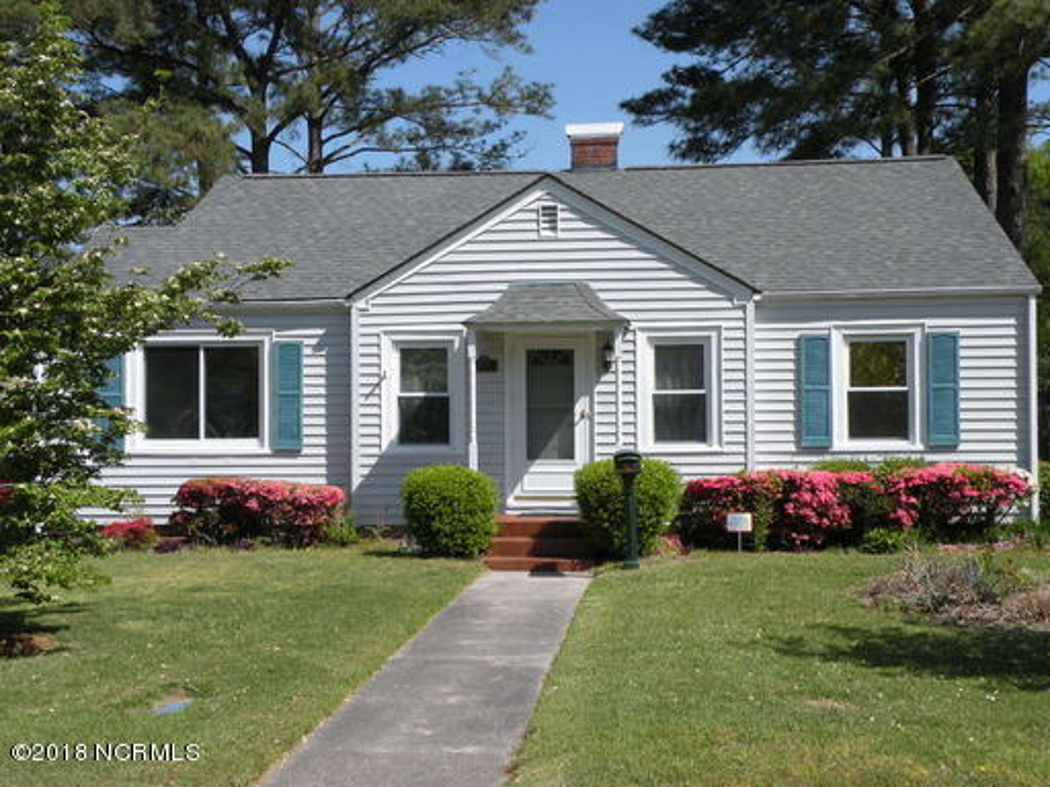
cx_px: 525
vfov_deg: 34.3
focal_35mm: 42
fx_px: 1274
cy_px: 394
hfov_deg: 44.8
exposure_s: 1/269
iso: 64
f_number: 6.3
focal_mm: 7.4
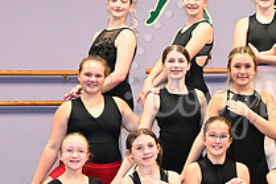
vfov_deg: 12.0
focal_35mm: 114
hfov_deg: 17.7
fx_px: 873
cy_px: 103
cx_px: 251
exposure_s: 1/80
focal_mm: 41
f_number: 6.3
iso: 5000
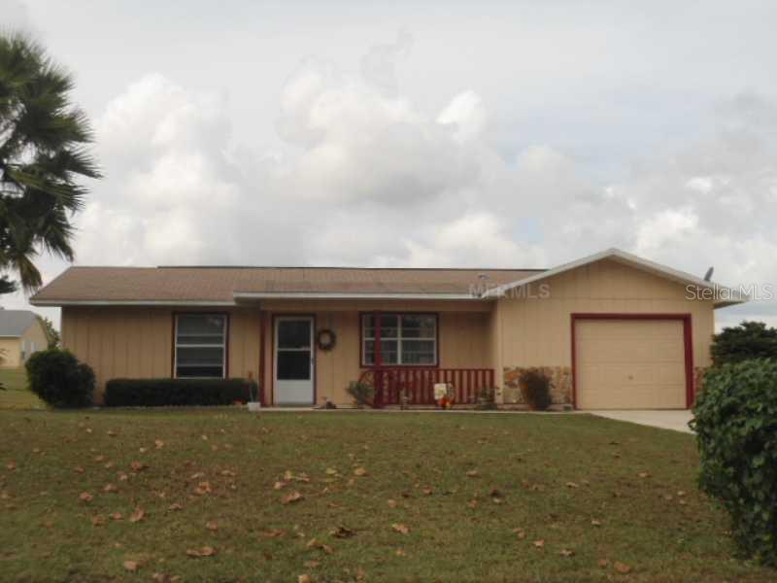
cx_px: 388
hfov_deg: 42.9
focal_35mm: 44
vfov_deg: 32.9
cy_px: 292
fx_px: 988
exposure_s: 1/160
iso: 80
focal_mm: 7.9
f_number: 10
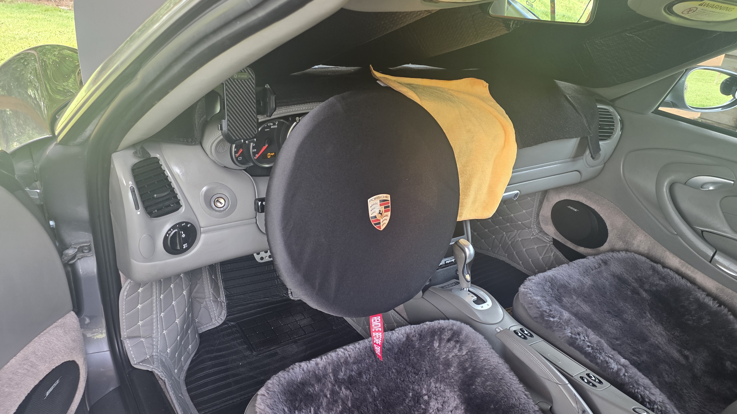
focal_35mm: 26
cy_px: 218
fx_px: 508
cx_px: 364
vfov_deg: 44.4
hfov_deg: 71.9
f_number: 1.7
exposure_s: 1/180
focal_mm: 6.25
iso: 200
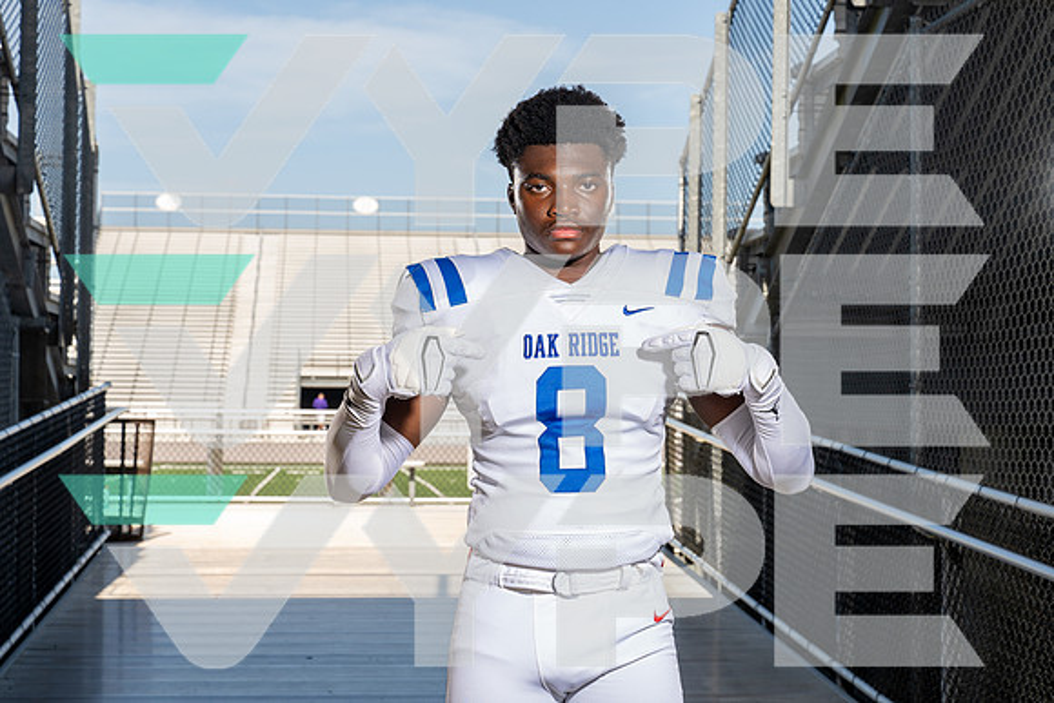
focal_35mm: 70
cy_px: 352
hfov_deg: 28.8
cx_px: 527
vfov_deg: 19.5
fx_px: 2050
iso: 160
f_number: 8
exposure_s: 1/250
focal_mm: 70
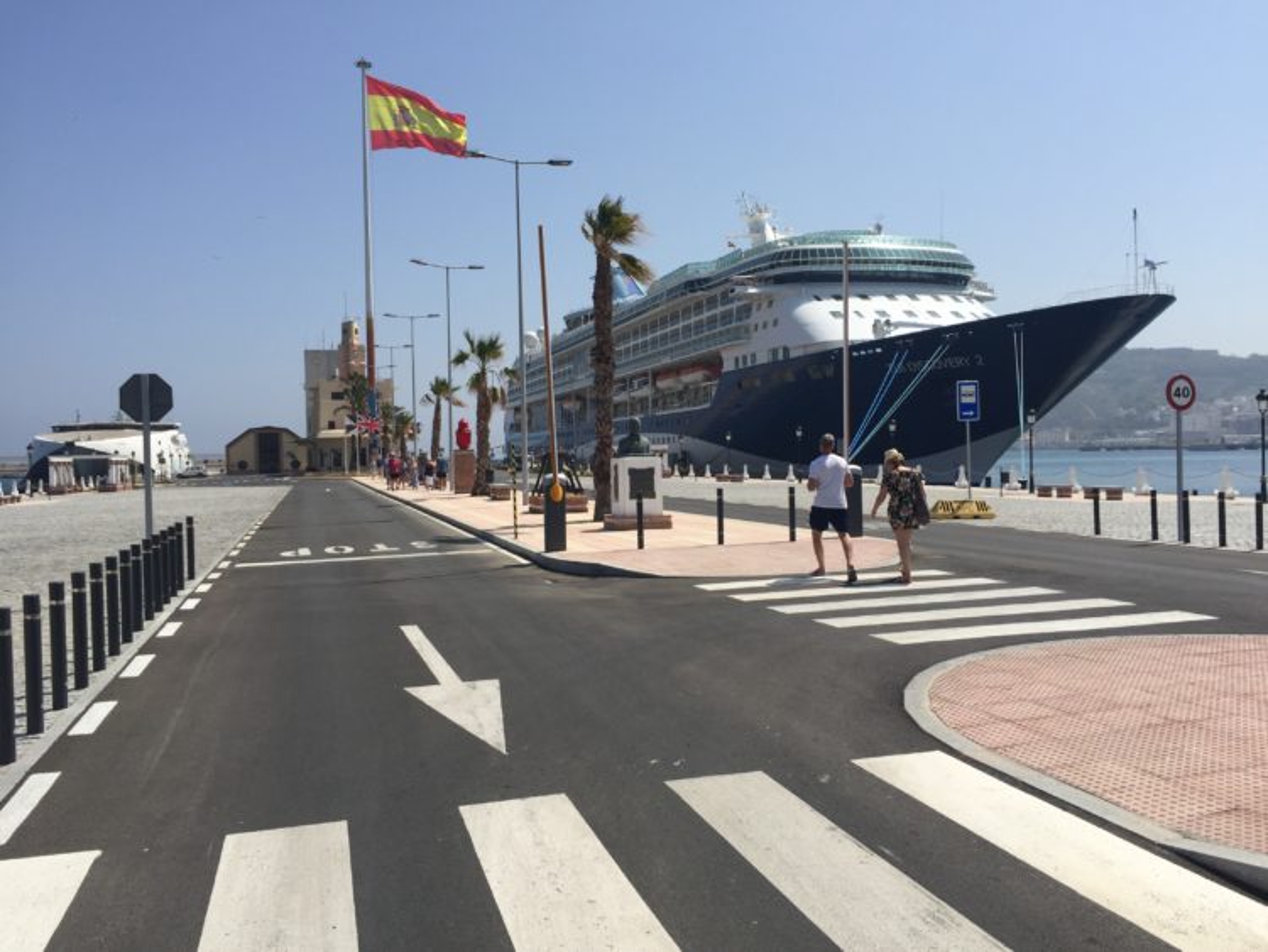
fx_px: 1063
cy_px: 476
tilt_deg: -1.3
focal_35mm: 29
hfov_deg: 61.6
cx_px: 634
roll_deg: -0.5
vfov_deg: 48.3
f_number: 2.2
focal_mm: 4.15
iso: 32
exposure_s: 1/3300
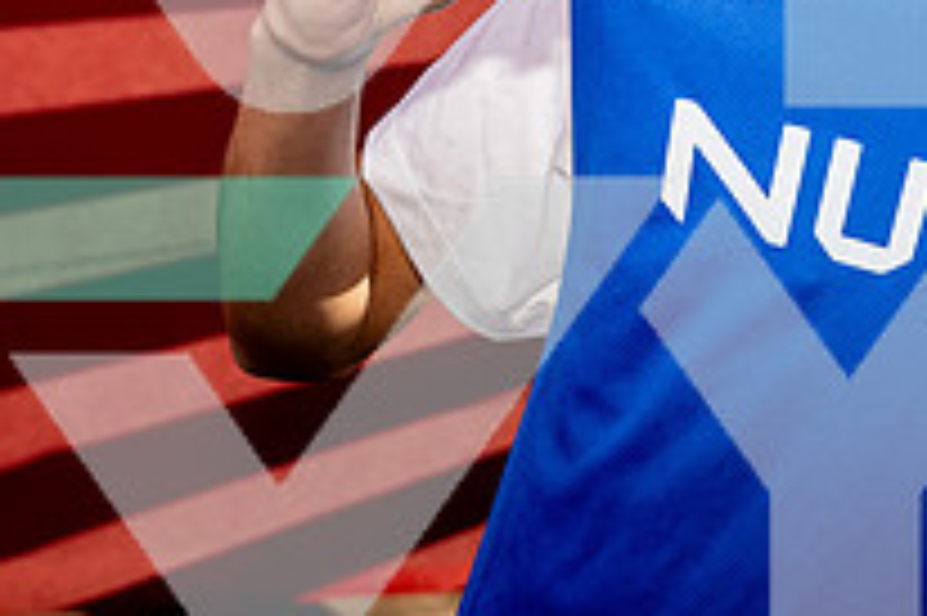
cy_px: -128
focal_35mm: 79
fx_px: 2033
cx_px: 1048
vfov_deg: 16.5
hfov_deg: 23.9
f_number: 4
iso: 100
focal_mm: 28
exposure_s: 1/500
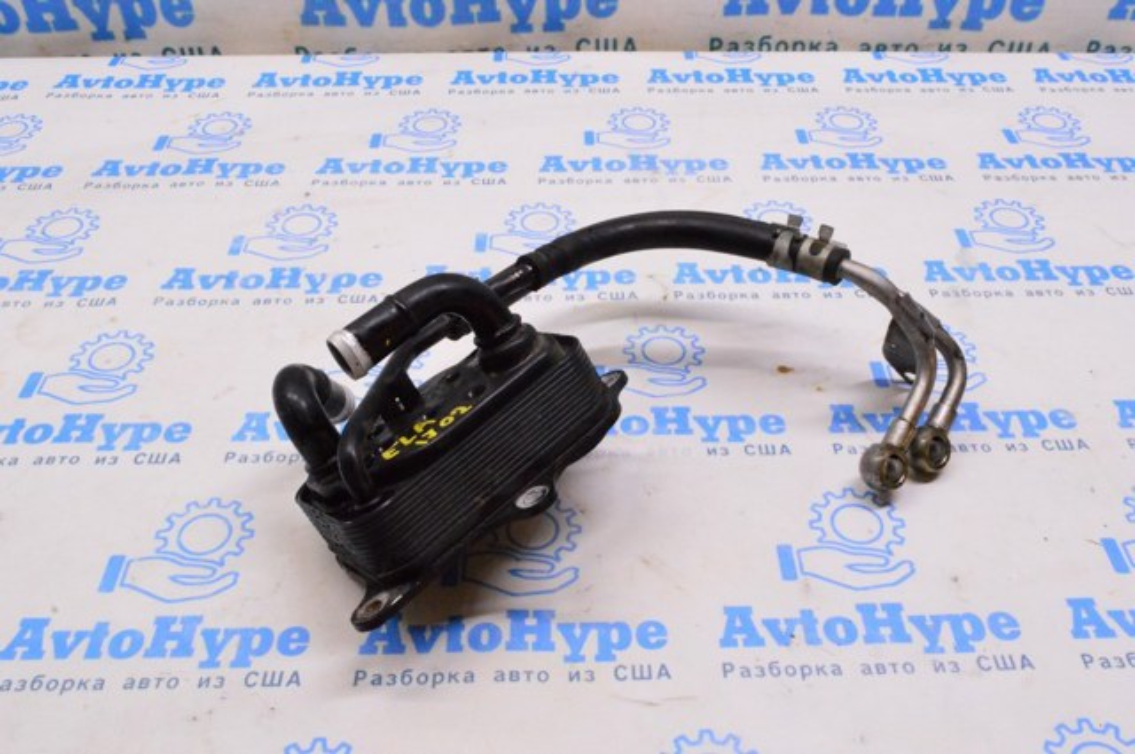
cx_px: 568
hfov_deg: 55.2
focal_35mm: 34
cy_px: 377
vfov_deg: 38.3
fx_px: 1086
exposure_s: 1/30
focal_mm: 23
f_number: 25
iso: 6400
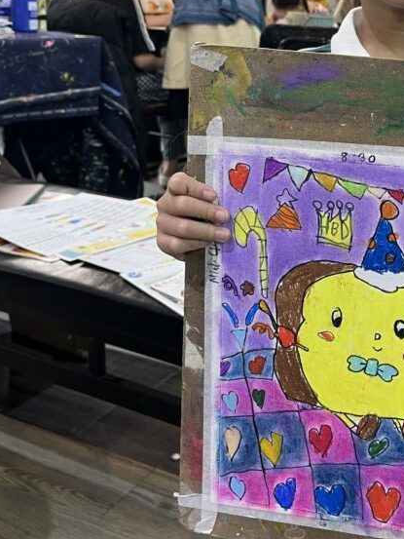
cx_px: 361
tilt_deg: -13.1
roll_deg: -2.3
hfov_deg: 29.6
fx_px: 731
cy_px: 170
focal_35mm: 47
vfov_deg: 39.8
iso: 64
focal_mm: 5.1
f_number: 1.6
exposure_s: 1/50
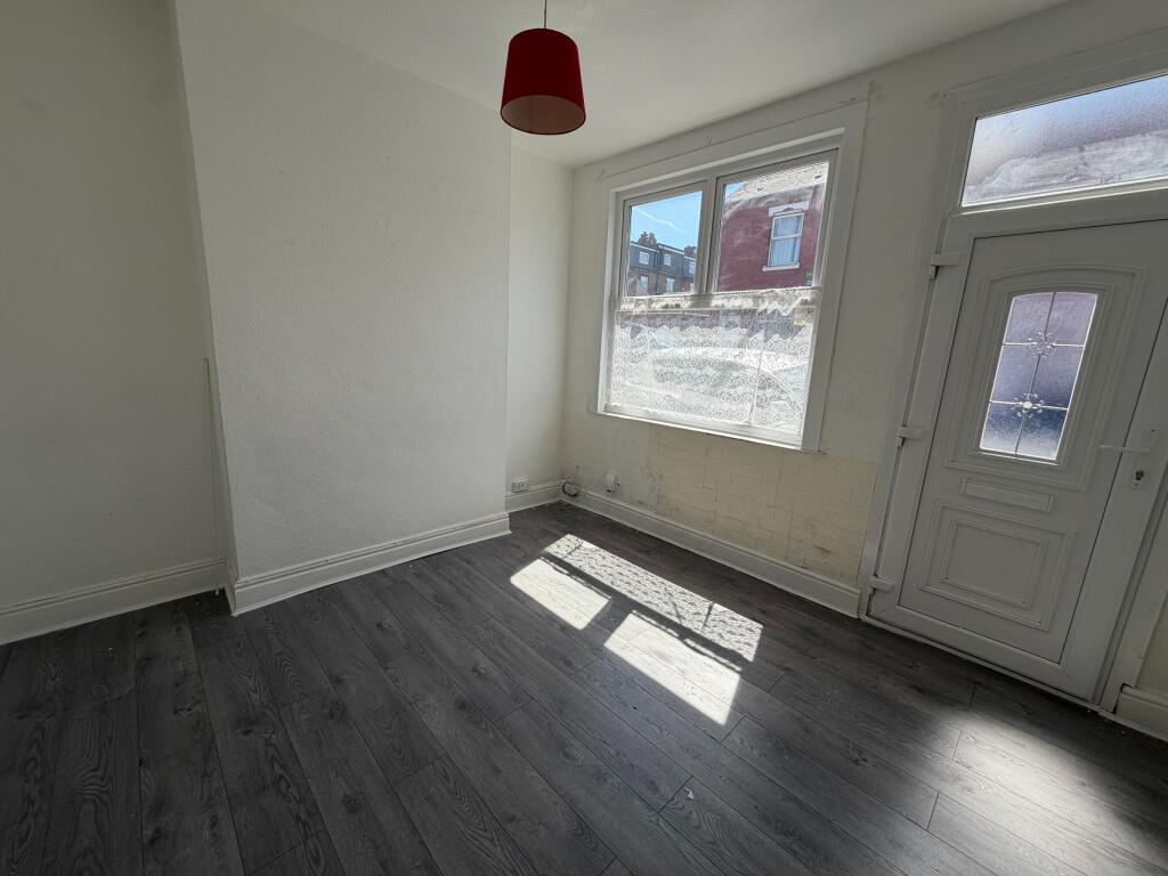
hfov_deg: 102.1
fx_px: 472
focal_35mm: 14
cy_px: 438
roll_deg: -3.1
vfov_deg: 85.7
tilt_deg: -11.3
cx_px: 584
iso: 50
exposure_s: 1/502
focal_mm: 2.22
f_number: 2.2
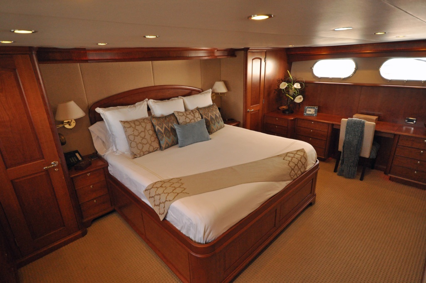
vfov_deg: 63.1
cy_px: 142
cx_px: 213
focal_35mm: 20
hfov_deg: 85.5
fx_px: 230
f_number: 4.5
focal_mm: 13
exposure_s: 1/125
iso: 1400
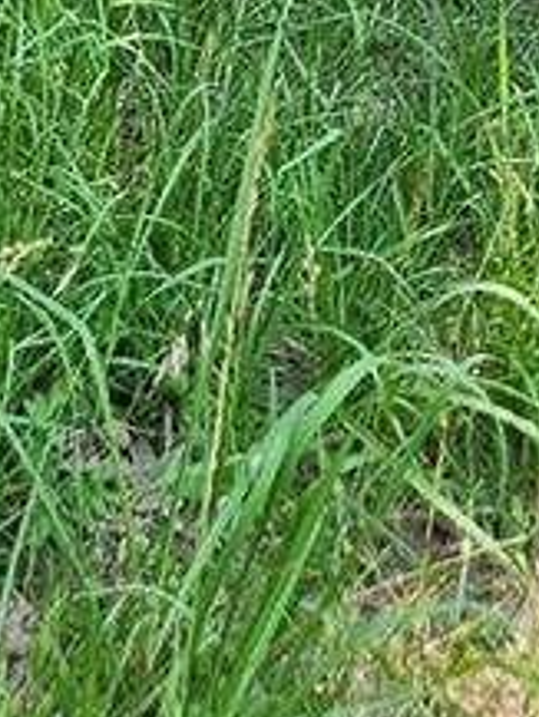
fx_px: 3381
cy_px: -1490
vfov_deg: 9.4
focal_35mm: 163
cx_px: 410
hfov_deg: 9.1
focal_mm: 5.4
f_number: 1.8
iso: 50
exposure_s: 1/180
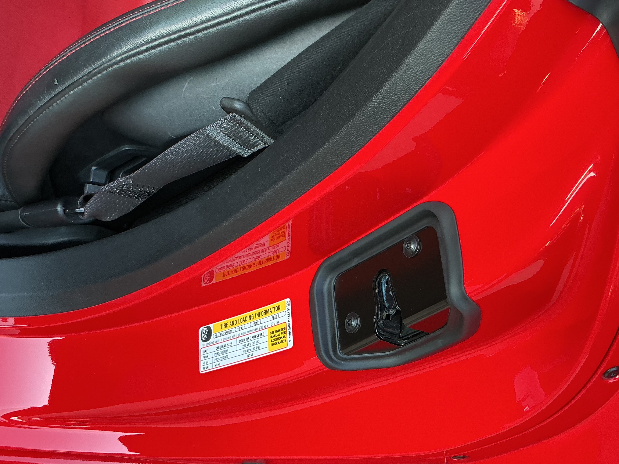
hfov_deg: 46.8
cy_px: 296
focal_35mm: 40
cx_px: 316
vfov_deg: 35.7
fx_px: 715
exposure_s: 1/60
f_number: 1.8
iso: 80
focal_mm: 3
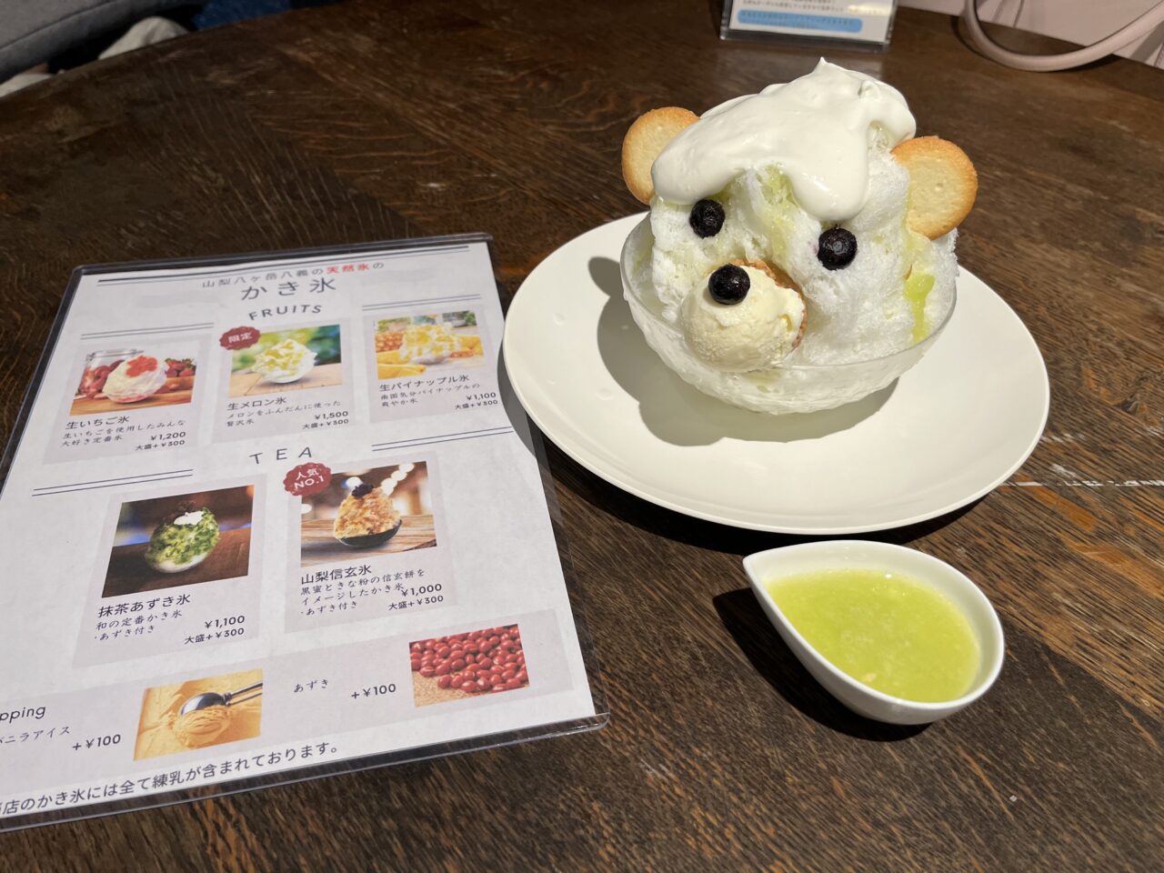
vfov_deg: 53.1
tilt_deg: -42.6
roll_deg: -1.0
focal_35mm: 26
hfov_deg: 67.3
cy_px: 436
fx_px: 874
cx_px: 582
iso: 100
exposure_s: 1/120
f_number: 1.6
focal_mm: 5.1
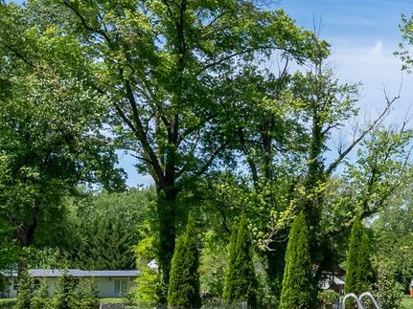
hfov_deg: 29.7
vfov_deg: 22.9
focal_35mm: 64
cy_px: 191
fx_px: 763
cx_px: 320
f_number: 11
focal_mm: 14
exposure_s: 1/2500
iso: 100
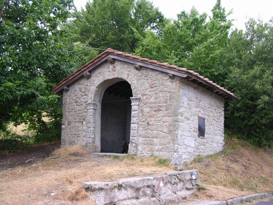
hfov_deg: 49.0
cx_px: 136
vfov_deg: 37.7
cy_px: 102
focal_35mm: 38
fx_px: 300
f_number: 2.8
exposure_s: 1/91.9
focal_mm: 5.8
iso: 100
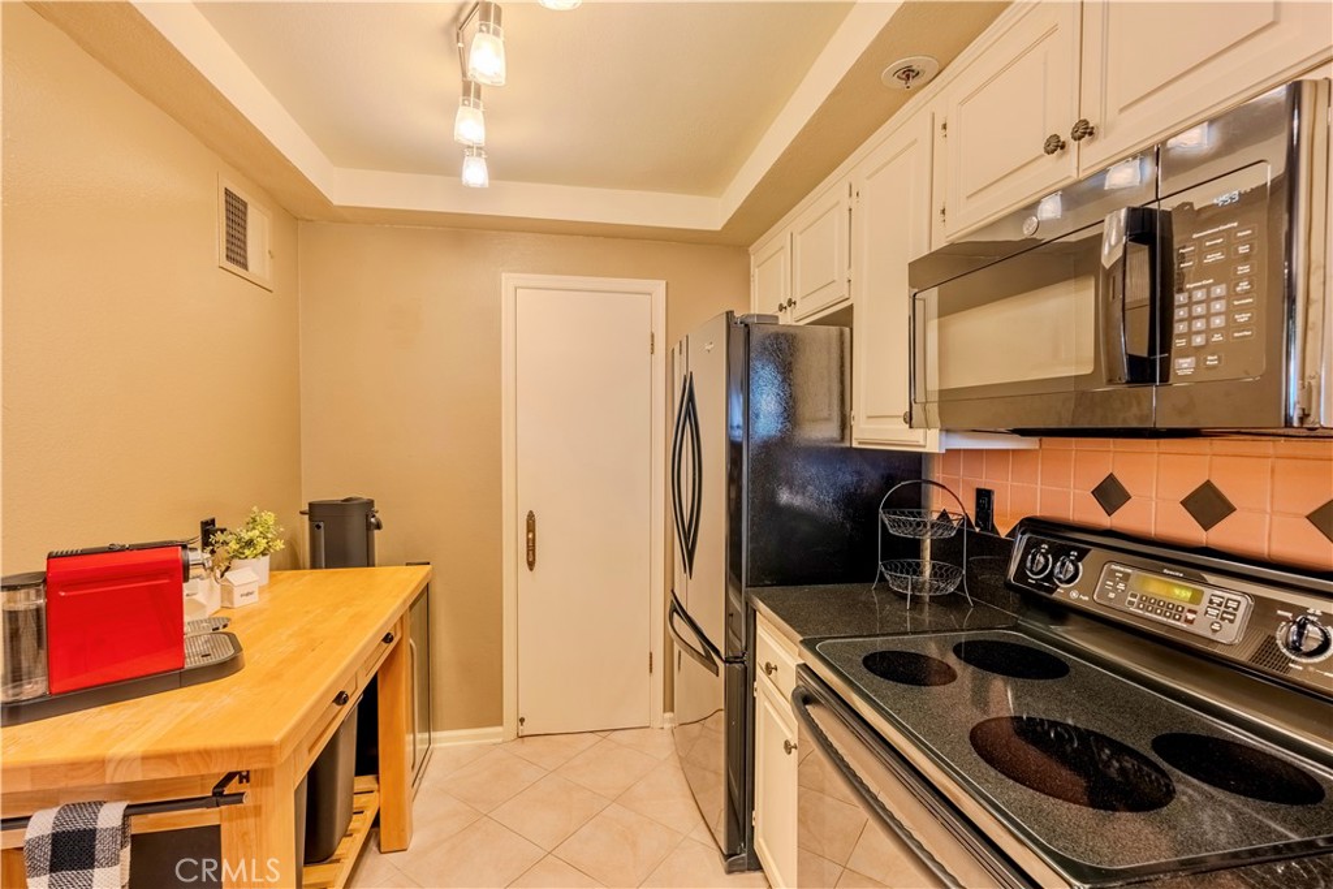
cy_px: 444
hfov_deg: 96.7
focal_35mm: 16
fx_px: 592
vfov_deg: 73.8
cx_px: 666
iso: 800
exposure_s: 1/125
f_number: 7.1
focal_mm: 16
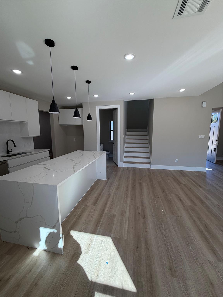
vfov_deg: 102.1
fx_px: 120
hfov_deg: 85.7
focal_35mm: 14
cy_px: 148
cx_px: 112
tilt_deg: -8.0
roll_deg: -0.1
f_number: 2.2
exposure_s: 1/159
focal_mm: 2.22
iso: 50
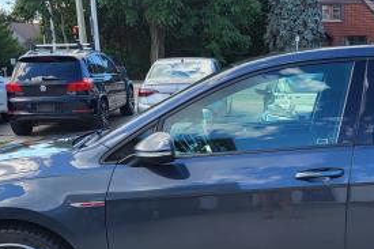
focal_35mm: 63
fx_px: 654
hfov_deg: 31.4
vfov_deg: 21.3
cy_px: 200
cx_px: 279
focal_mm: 5.4
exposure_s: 1/501
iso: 40
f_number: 1.8
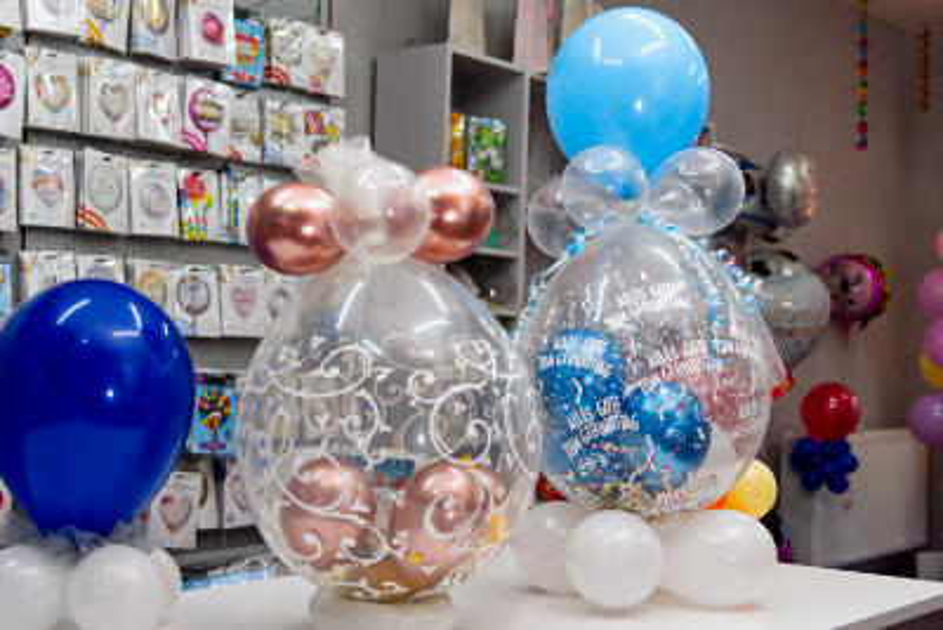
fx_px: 1179
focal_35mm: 45
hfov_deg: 43.6
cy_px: 315
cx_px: 472
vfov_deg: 29.9
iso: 800
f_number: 2.8
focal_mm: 30
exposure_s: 1/1000
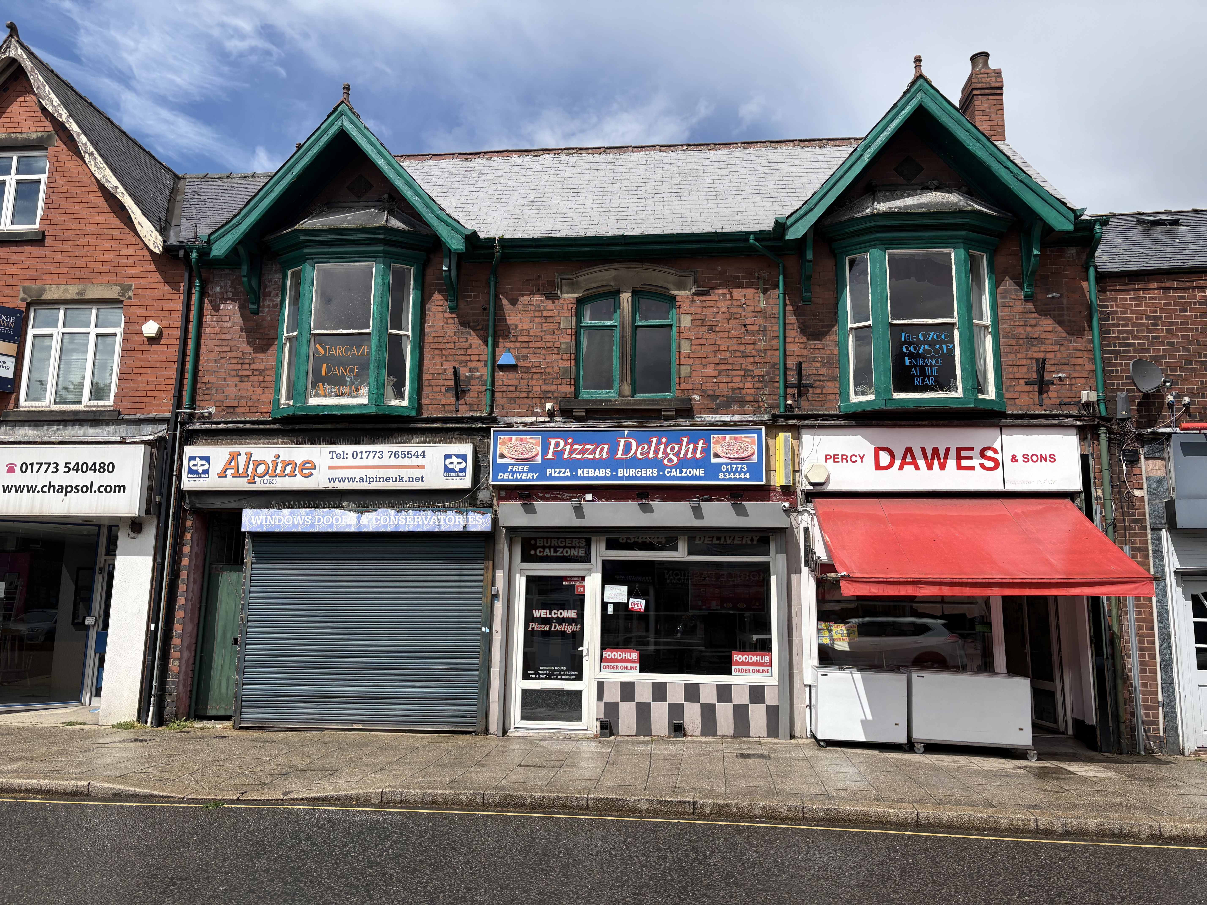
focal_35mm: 26
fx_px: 907
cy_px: 452
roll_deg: -0.3
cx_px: 604
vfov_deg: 53.1
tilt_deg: +10.0
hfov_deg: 67.3
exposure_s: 1/4329
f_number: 1.6
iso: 50
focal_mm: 5.96
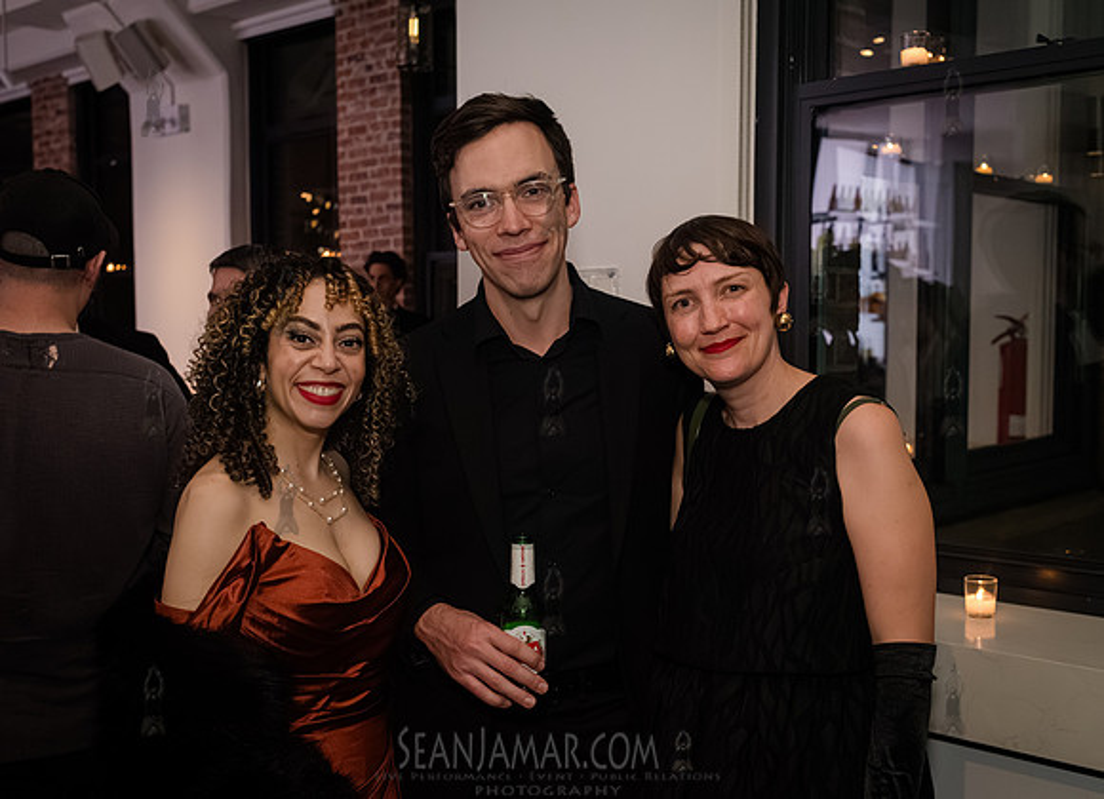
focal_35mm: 40
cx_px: 518
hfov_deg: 47.5
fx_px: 1253
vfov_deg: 35.4
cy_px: 416
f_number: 5
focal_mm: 35
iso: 8000
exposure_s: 1/400
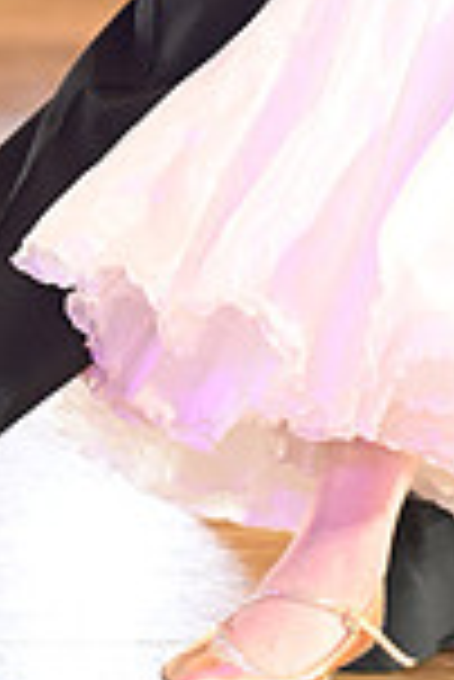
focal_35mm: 632
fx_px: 11927
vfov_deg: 3.2
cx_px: 537
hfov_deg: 2.2
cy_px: -401
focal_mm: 165
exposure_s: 1/200
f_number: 4.5
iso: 1250
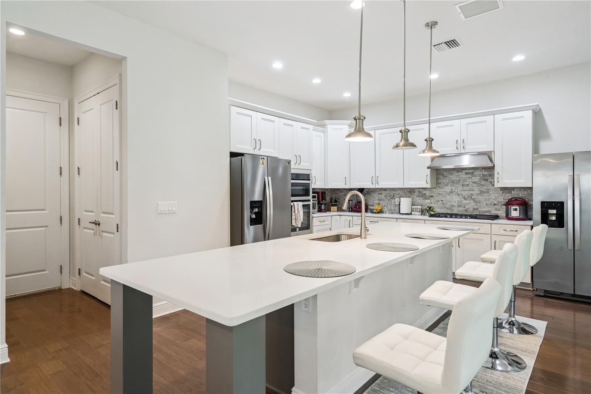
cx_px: 296
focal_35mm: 20
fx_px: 328
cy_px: 197
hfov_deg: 84.0
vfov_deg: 61.9
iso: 400
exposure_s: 1/40
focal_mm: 20
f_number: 9
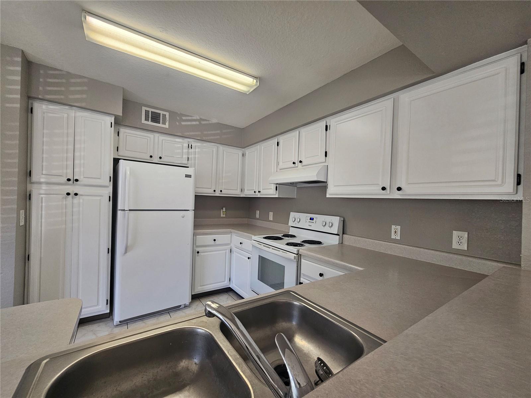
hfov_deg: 106.2
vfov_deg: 89.9
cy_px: 199
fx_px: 199
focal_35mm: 13
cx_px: 266
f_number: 2.2
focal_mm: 2.2
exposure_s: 1/60
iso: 100
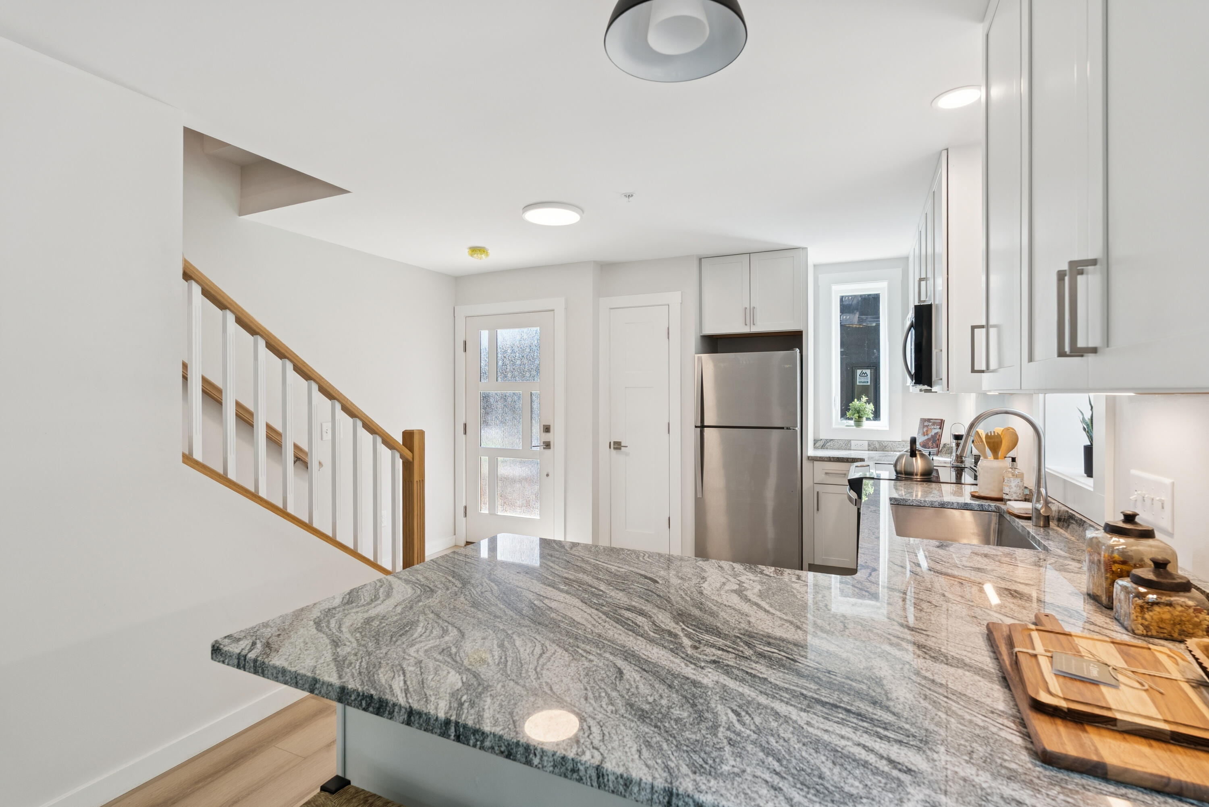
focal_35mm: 17
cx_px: 604
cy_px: 404
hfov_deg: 93.3
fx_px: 571
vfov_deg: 70.5
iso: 320
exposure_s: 1/13
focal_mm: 17
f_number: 7.1
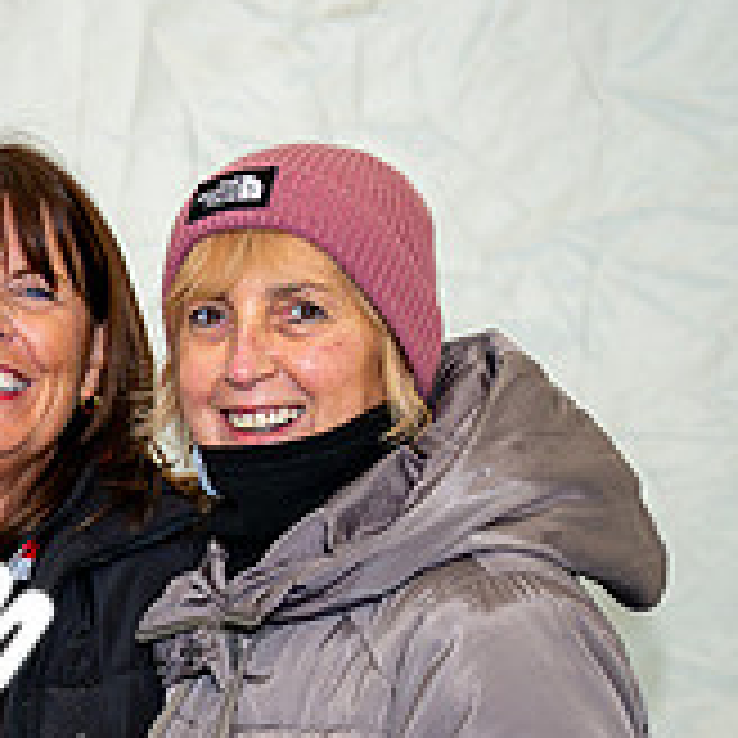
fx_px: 3835
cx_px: -108
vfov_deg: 10.9
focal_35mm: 159
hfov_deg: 10.8
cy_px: 718
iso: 100
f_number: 2.8
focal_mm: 53
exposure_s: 1/250
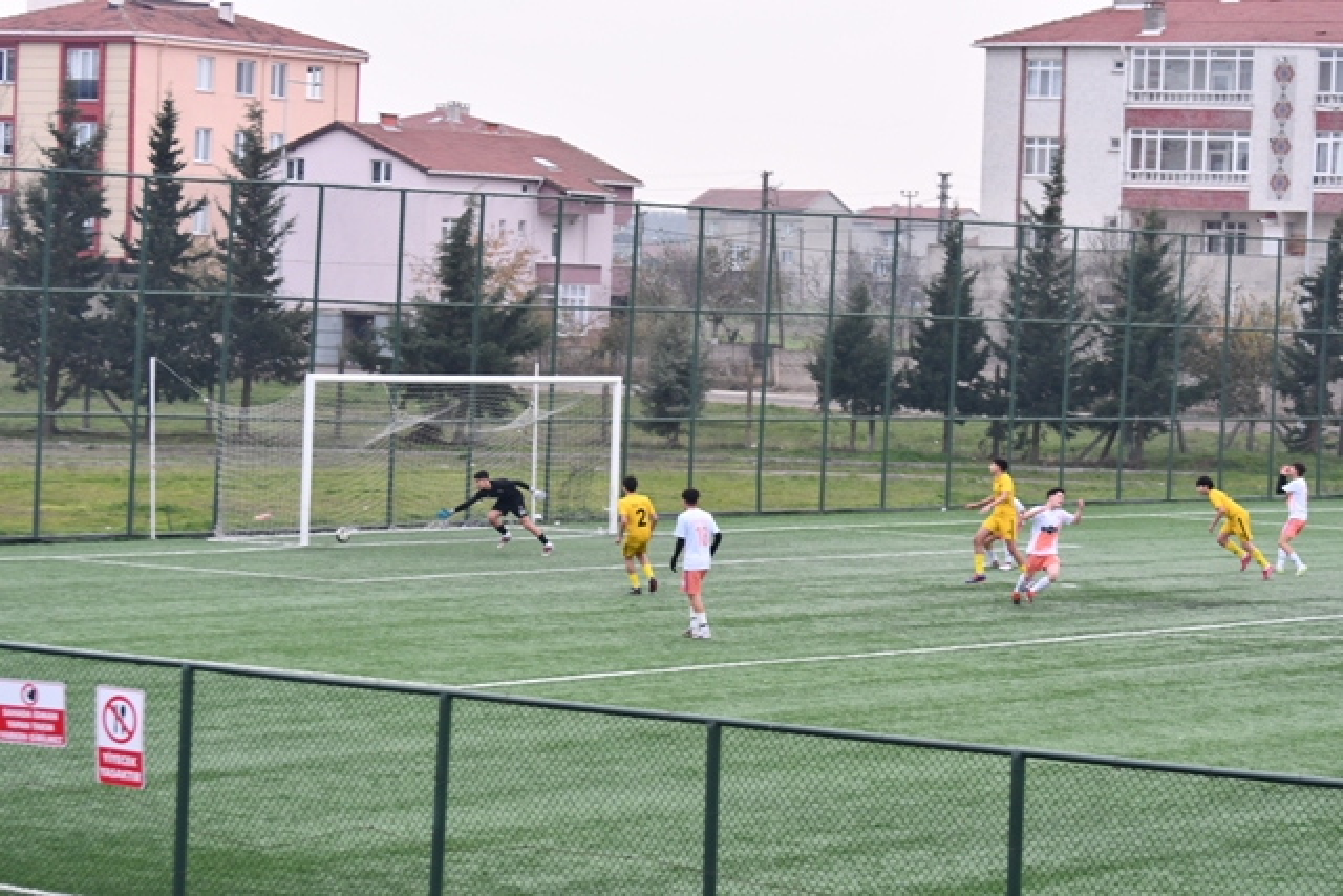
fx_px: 4739
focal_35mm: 127
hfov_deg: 16.1
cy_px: 448
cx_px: 672
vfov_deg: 10.8
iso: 720
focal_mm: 85
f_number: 4.5
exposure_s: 1/250
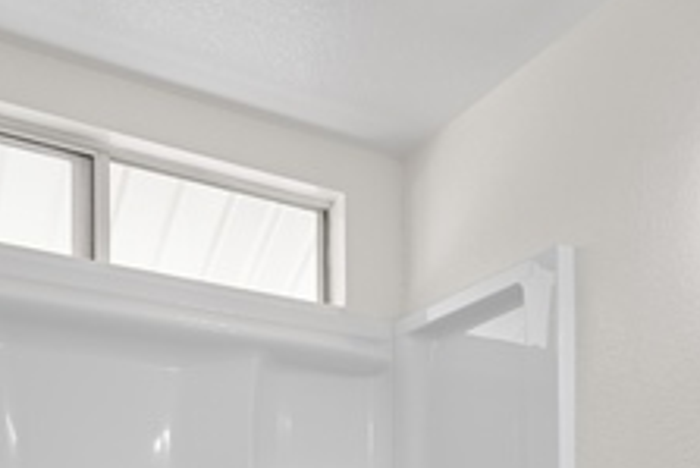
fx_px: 947
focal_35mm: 49
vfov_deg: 24.5
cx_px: 622
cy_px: 594
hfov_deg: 38.0
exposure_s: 1/13
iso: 250
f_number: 8
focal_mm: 14.5
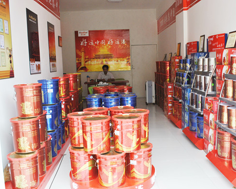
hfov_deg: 47.9
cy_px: 96
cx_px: 126
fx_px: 266
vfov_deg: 39.2
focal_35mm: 38
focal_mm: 22
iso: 160
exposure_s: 1/125
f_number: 5.6
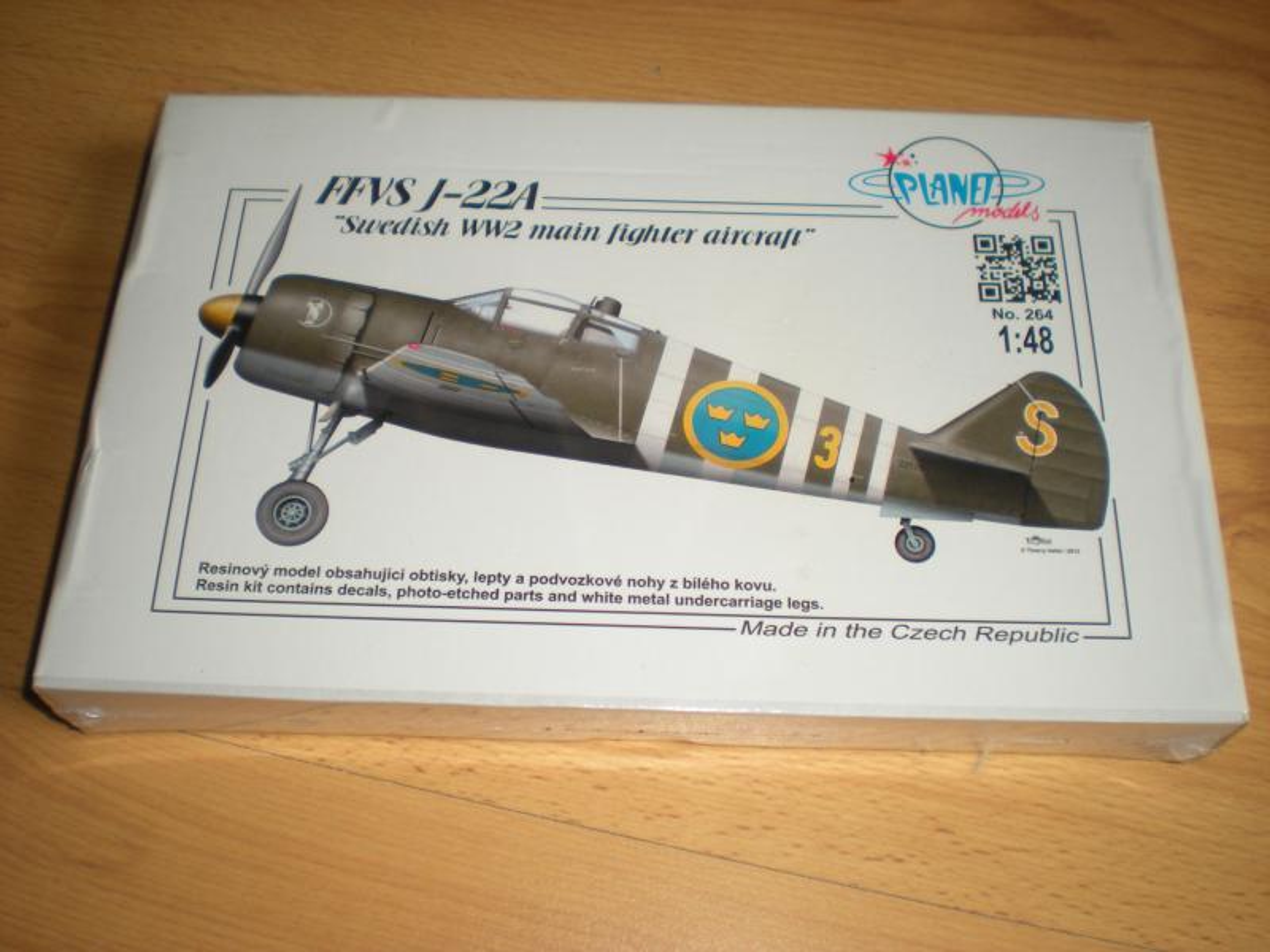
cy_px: 476
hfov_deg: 49.0
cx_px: 635
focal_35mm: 38
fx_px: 1394
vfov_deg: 37.7
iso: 64
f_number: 3.1
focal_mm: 6.3
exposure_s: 1/61
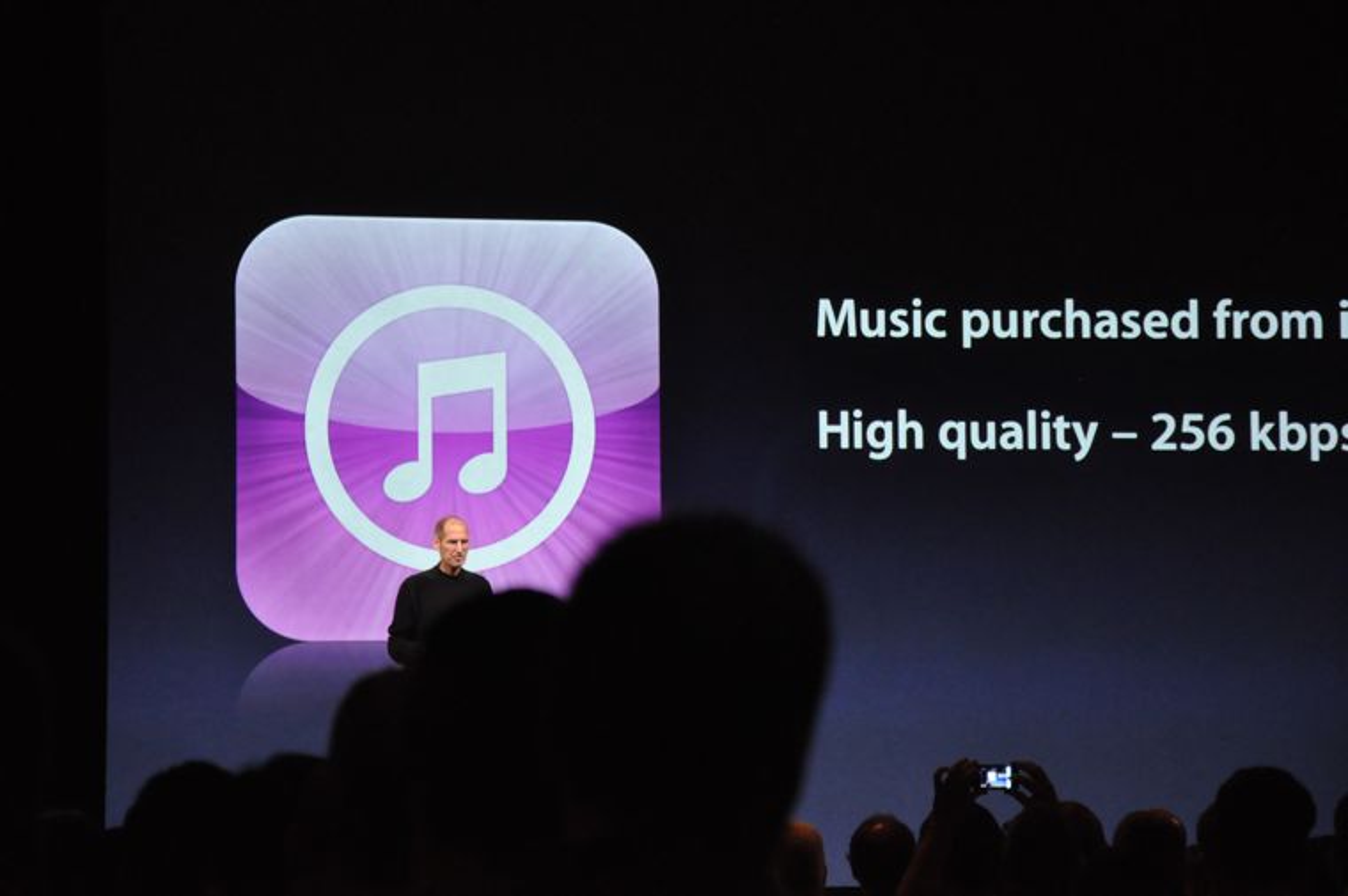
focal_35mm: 128
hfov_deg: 16.1
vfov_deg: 10.7
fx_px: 4769
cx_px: 674
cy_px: 448
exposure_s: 1/80
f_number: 5.6
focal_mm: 85
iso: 1600
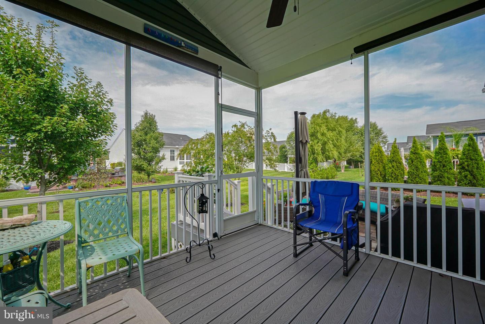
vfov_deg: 77.3
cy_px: 162
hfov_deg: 100.4
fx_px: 202
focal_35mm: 15
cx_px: 242
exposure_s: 1/125
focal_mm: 10
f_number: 5.6
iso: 125
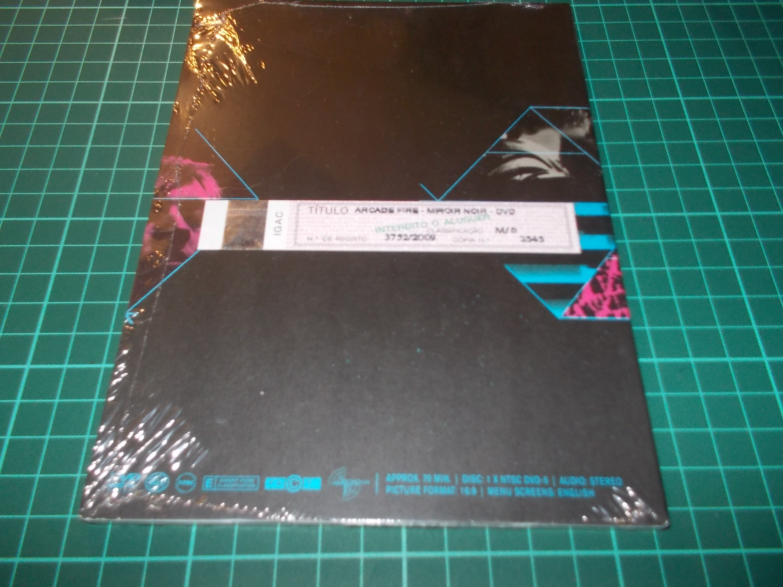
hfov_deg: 61.7
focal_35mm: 29
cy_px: 294
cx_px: 392
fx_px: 656
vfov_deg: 48.2
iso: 200
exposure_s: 1/30
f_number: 3.3
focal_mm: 4.1
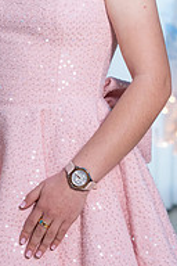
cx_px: 80
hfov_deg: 8.4
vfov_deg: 12.5
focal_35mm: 164
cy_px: 46
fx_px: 1209
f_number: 4
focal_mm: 70
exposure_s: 1/160
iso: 3200
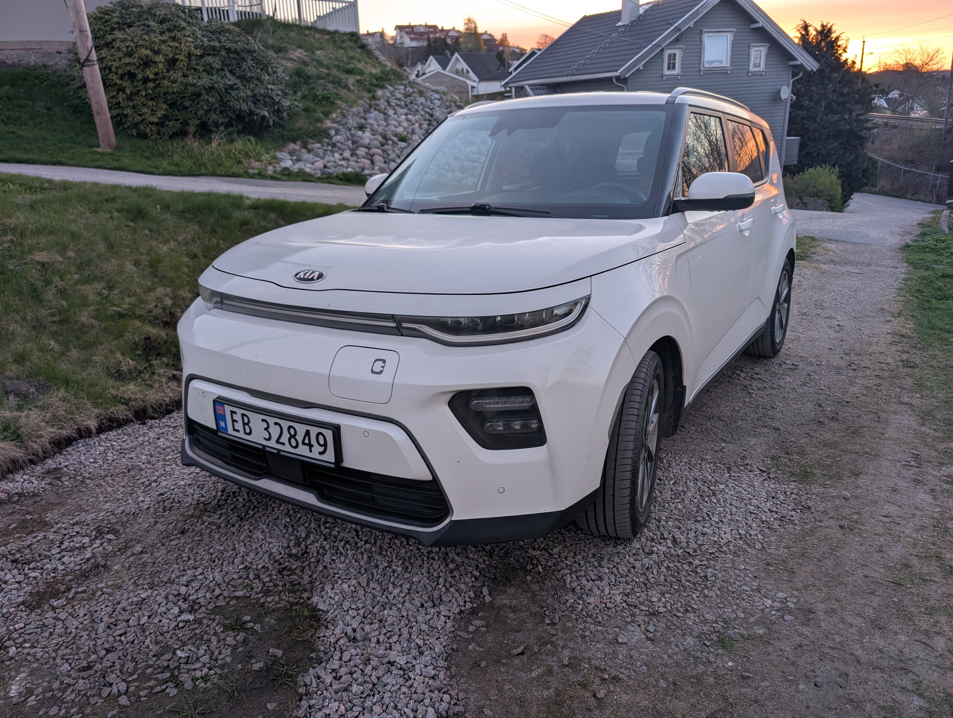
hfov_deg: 71.5
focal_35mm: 24
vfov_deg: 56.9
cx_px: 476
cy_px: 359
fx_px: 662
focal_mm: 6.9
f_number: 1.68
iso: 34
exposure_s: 1/132
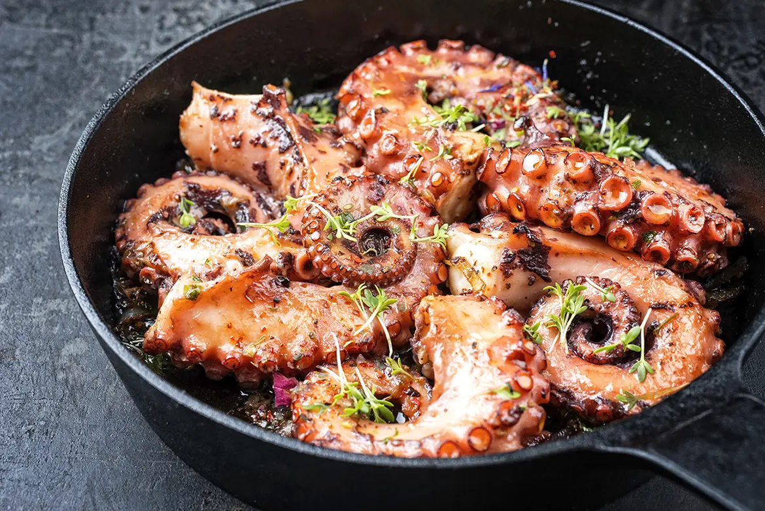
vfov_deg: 27.0
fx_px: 1063
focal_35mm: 50
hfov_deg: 39.6
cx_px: 382
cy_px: 256
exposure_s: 1/100
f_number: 9
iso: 100
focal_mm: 50
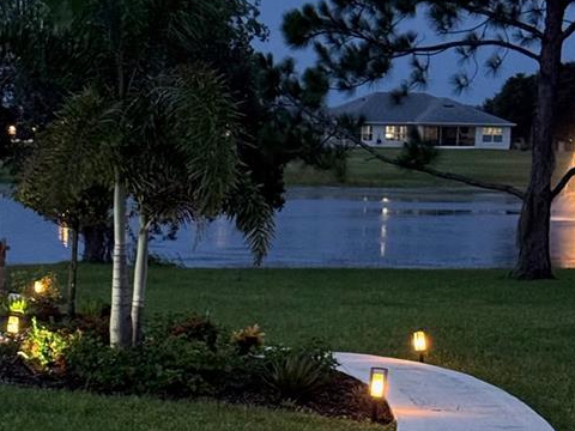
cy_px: 451
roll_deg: -0.9
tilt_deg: -9.5
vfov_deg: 12.2
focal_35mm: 120
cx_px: 151
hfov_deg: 16.3
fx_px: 1993
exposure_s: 1/18
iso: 800
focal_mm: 6.76
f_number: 1.78
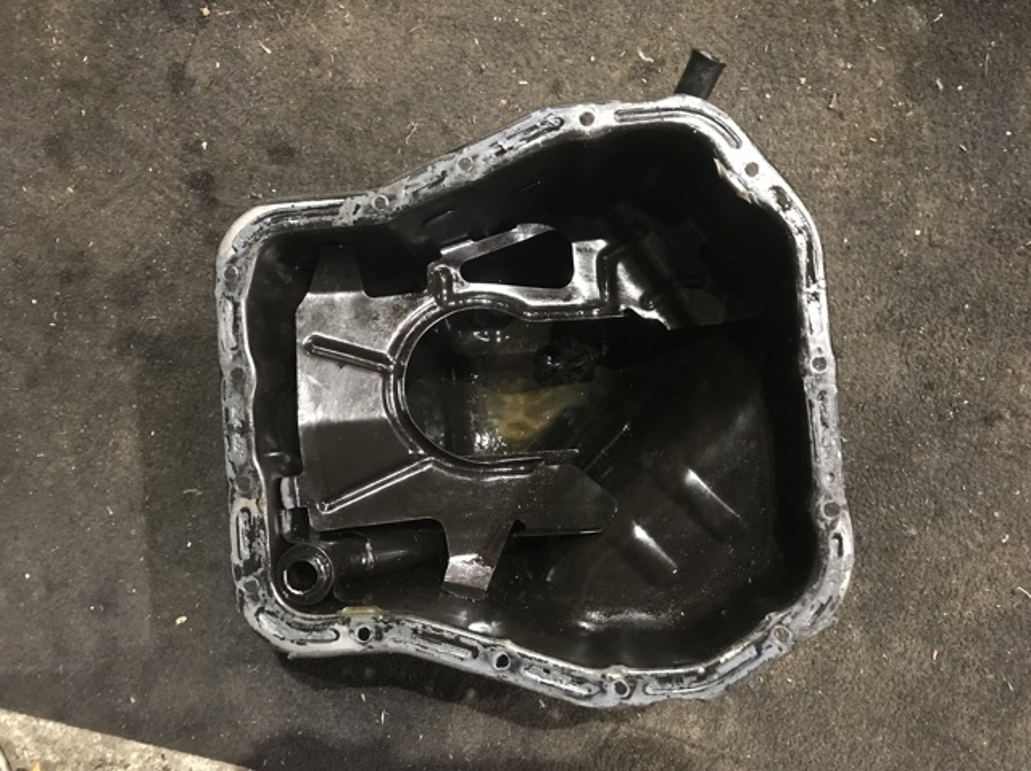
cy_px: 386
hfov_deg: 63.5
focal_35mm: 28
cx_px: 516
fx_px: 833
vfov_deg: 49.7
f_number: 1.8
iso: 100
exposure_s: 1/4
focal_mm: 3.99
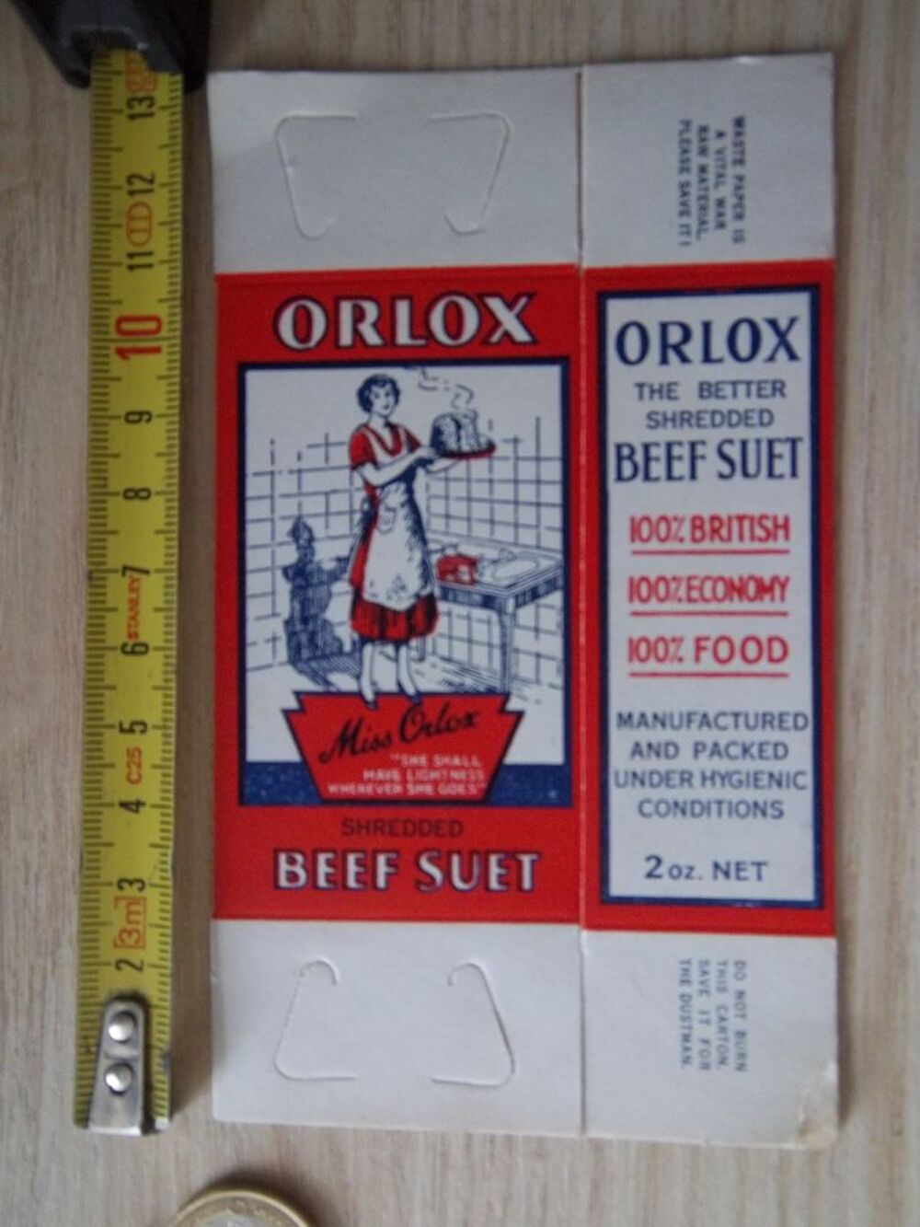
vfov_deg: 63.4
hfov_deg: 49.8
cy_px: 614
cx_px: 460
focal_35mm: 28
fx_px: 992
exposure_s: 1/13
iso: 160
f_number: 3.5
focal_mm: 5.05
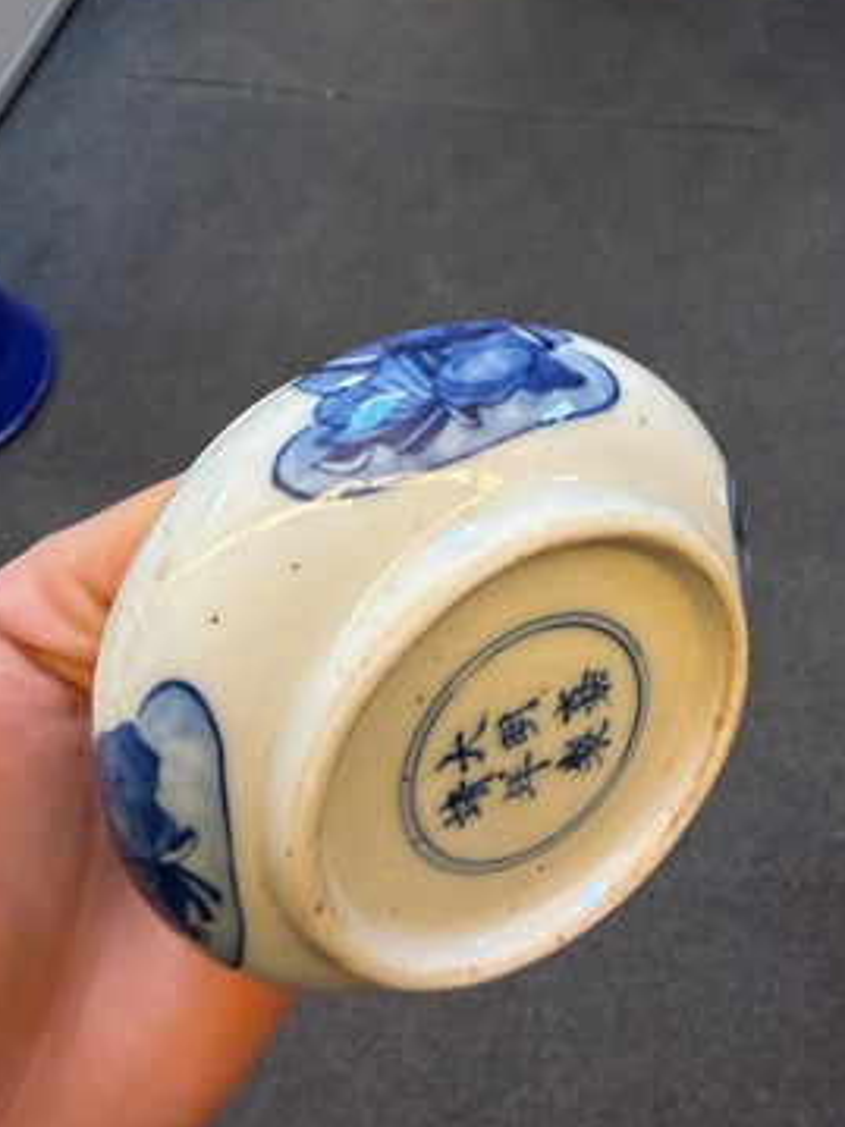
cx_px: 446
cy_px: 531
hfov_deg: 48.2
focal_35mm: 29
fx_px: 944
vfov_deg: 61.6
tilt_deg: -52.7
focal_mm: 2.22
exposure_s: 1/100
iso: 320
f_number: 2.2
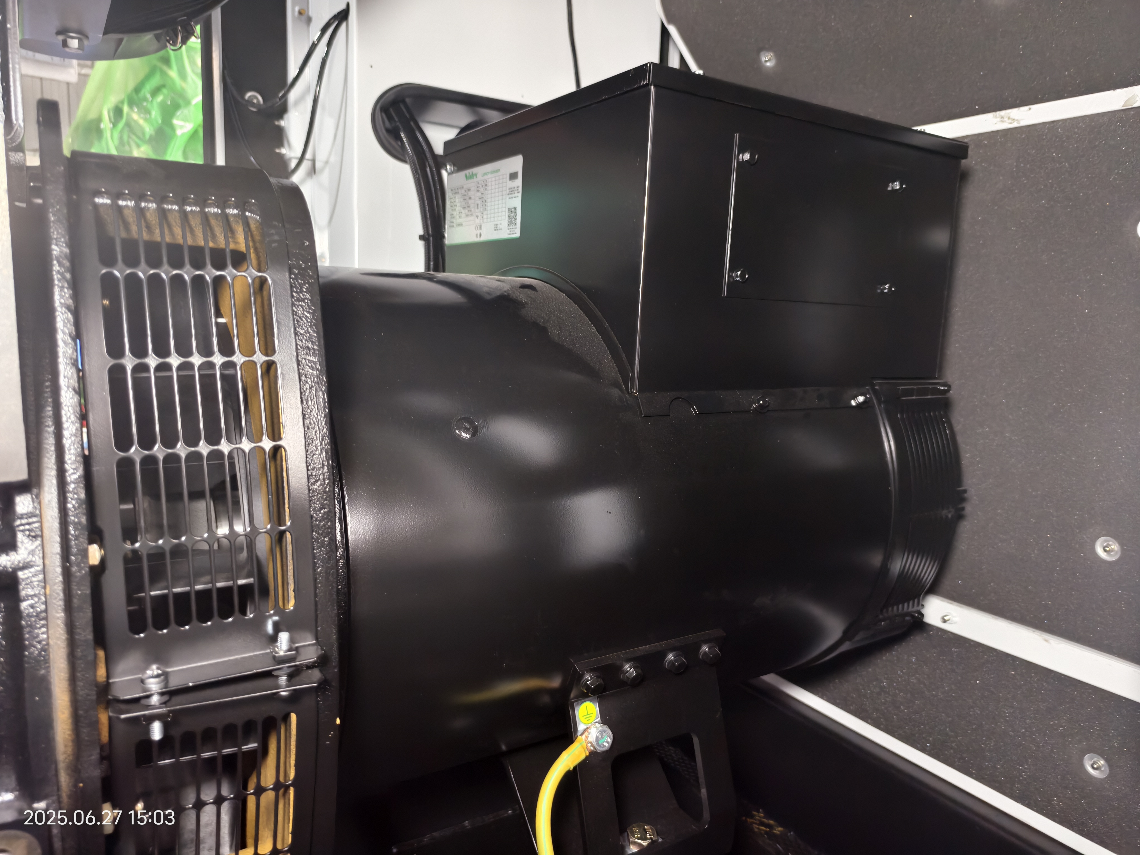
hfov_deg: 73.9
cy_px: 428
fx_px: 757
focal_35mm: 23
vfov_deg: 58.9
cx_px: 570
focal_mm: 5.6
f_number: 1.57
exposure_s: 1/50
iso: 283
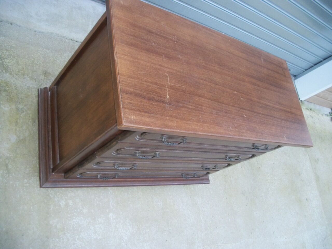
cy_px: 124
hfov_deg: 56.8
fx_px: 307
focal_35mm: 32
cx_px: 166
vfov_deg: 44.2
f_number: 2.9
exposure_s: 1/30
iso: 160
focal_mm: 5.7
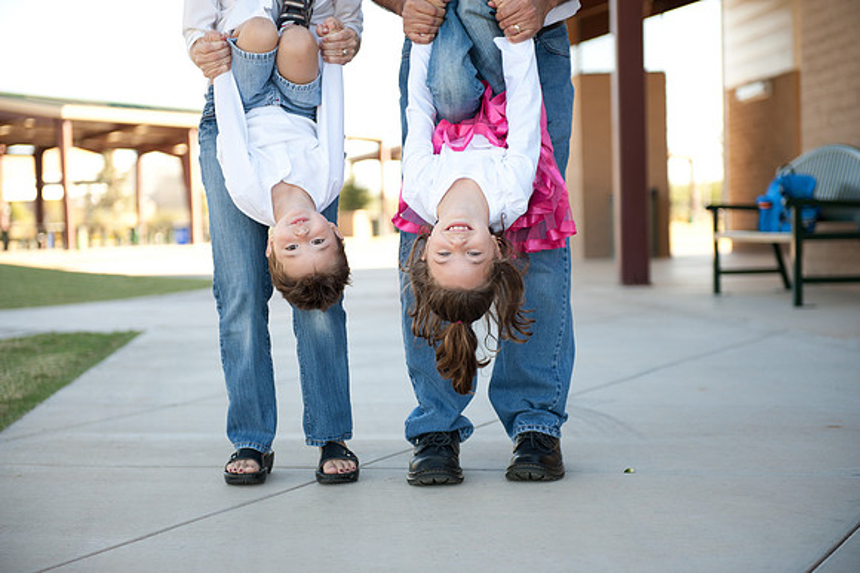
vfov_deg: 19.4
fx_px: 1671
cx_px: 430
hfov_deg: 28.9
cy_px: 286
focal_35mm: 70
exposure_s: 1/400
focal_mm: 70
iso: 200
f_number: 2.8
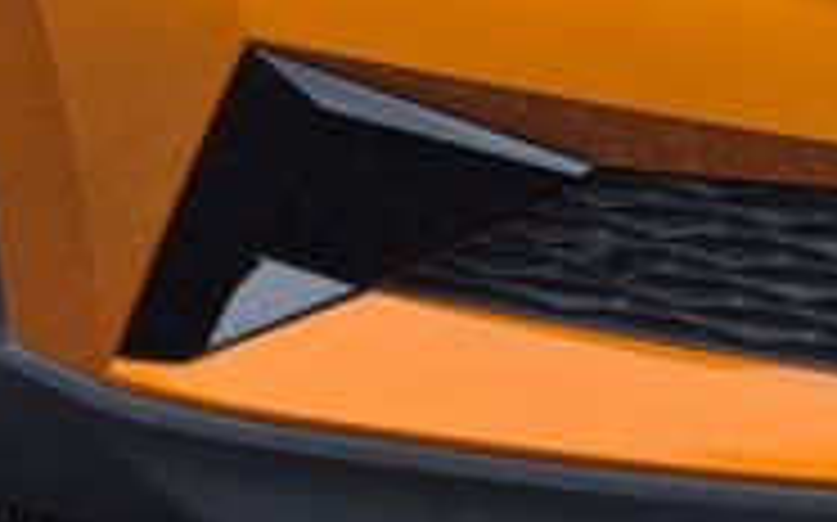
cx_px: -158
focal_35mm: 134
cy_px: -657
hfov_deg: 15.1
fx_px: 3055
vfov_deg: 9.0
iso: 25
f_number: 1.8
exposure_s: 1/846
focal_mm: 5.4
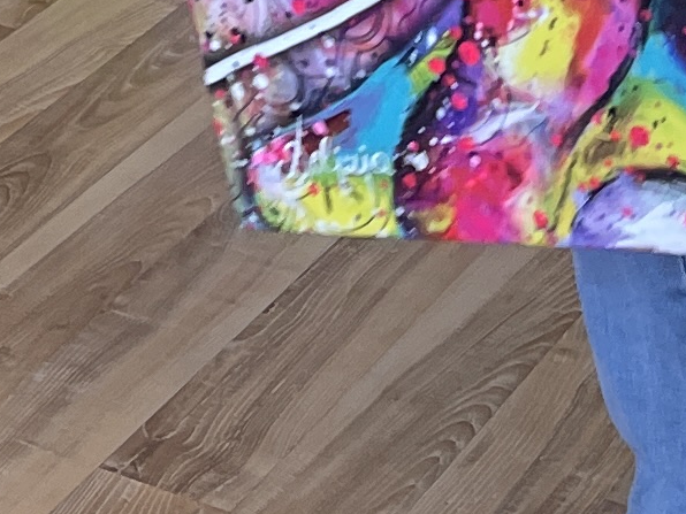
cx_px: -478
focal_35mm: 169
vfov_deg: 8.0
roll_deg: +0.7
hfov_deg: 11.0
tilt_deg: -11.3
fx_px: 3349
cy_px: -824
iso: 125
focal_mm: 5.1
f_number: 1.6
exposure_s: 1/100
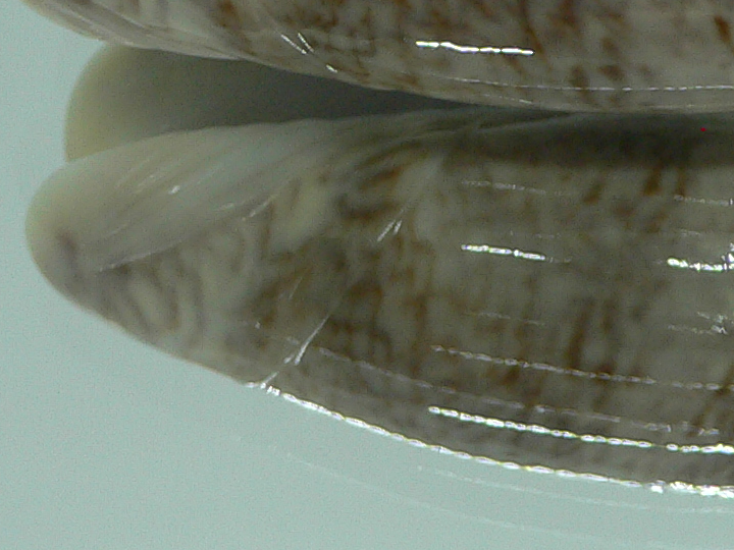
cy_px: -22
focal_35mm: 98
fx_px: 2078
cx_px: 588
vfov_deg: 14.8
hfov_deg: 19.8
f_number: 2.8
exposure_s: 1/60
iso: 100
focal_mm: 4.6
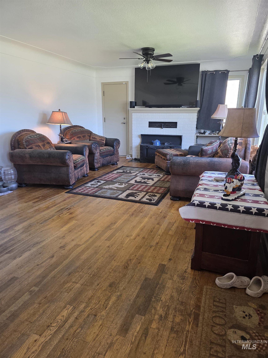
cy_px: 179
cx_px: 134
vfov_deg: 73.9
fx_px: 237
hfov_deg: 58.9
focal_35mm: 23
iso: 125
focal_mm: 6.3
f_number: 1.7
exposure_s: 1/120
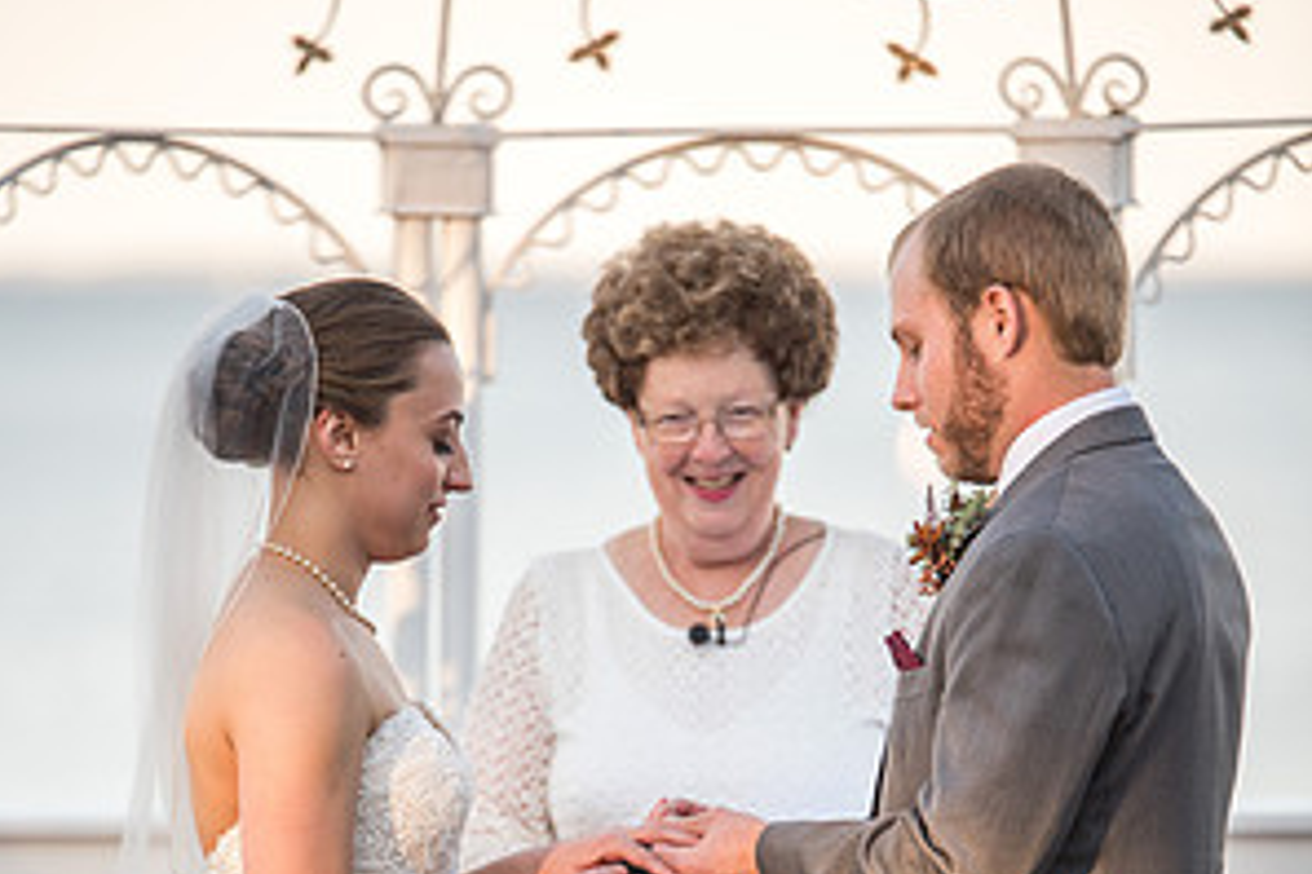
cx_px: 654
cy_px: 839
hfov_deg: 6.8
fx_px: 11042
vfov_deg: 4.5
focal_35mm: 303
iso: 125
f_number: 2.8
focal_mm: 200
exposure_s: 1/1250
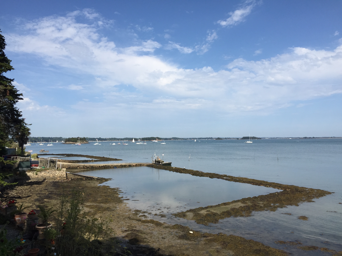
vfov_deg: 48.2
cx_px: 171
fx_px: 287
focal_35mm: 29
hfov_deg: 61.7
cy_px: 128
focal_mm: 4.15
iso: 32
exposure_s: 1/2639
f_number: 2.2
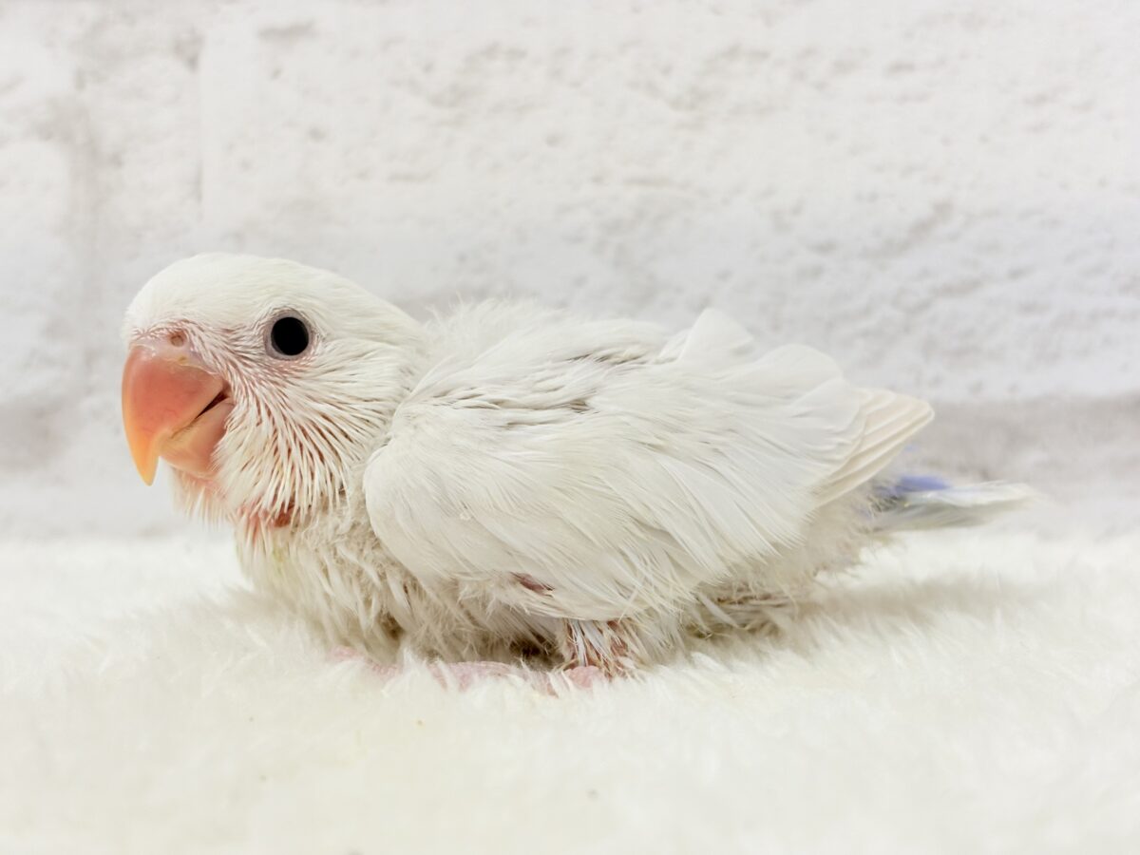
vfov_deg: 28.0
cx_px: 570
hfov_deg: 36.8
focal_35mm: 52
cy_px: 428
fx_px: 1713
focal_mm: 5.96
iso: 50
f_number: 1.6
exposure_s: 1/50
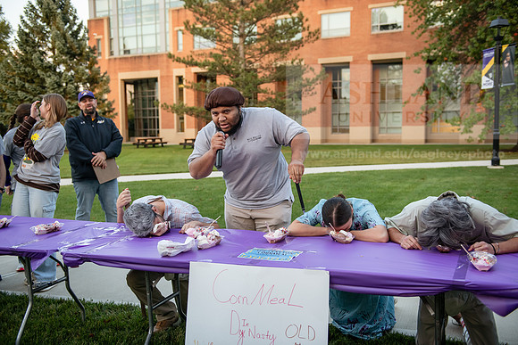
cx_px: 259
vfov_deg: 35.1
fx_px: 547
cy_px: 172
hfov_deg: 50.7
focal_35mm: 38
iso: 800
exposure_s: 1/400
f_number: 3.2
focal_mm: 38
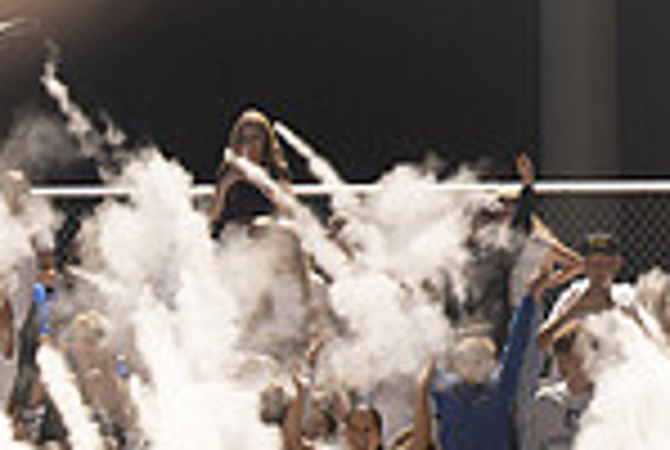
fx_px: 6340
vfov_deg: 4.0
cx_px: -423
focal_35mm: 340
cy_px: 895
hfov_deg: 6.0
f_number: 6.3
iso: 2500
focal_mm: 70
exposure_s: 1/80
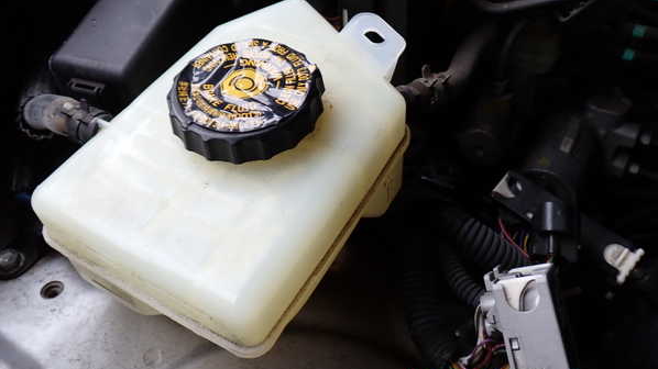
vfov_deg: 33.6
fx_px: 611
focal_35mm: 35
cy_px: 149
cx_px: 329
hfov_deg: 56.6
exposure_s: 1/100
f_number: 2.4
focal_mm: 5.79
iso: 100
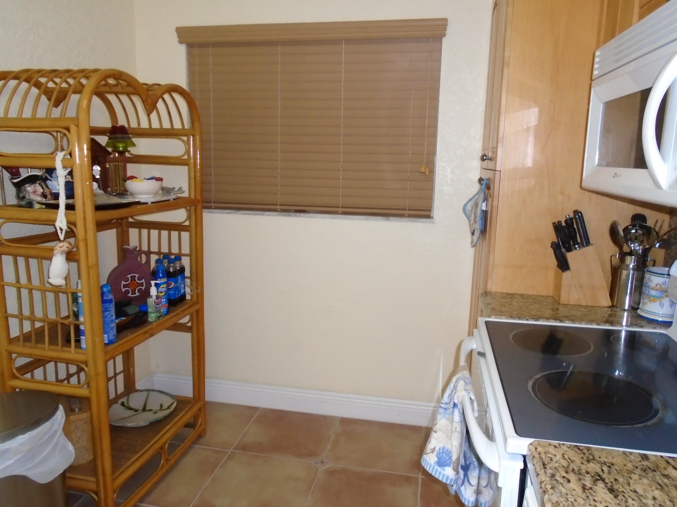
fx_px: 508
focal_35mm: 26
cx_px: 338
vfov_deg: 53.1
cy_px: 254
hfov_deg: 67.3
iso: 400
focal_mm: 4.6
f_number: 3.2
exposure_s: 1/30
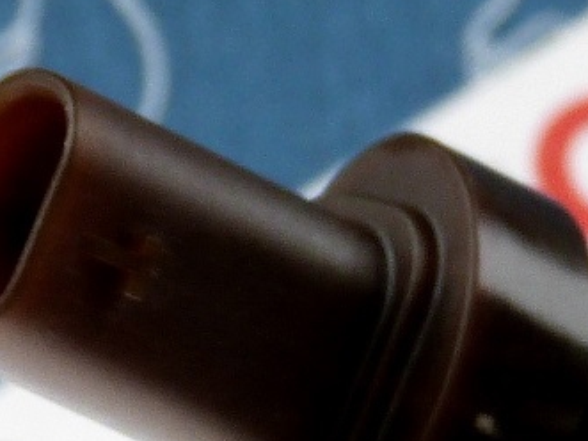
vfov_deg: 2.2
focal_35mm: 671
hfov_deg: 2.9
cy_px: 1086
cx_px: 1261
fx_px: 11394
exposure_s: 1/60
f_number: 3.5
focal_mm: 20.1
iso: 100
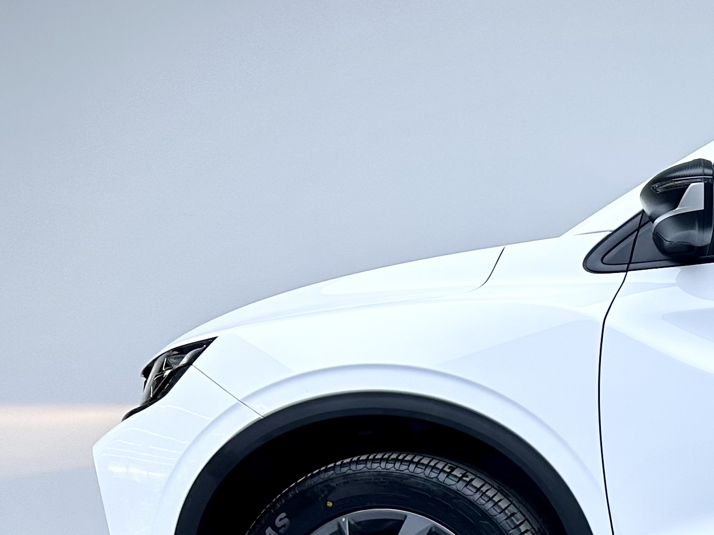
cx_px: 1072
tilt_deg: -2.3
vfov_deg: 19.8
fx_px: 1505
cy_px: 484
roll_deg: +0.0
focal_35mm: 73
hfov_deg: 22.1
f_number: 1.78
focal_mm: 6.86
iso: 80
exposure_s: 1/441
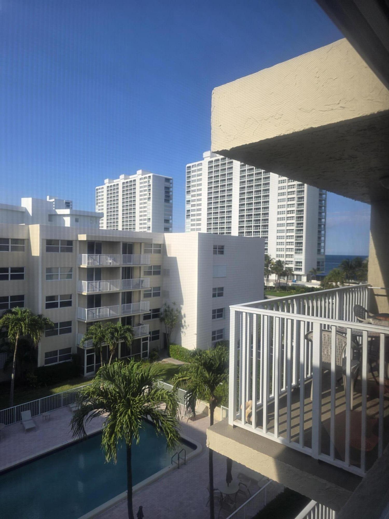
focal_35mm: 23
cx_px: 194
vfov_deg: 73.9
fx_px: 345
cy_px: 260
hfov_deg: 58.9
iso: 32
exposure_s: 1/359
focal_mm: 6.3
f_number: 1.7
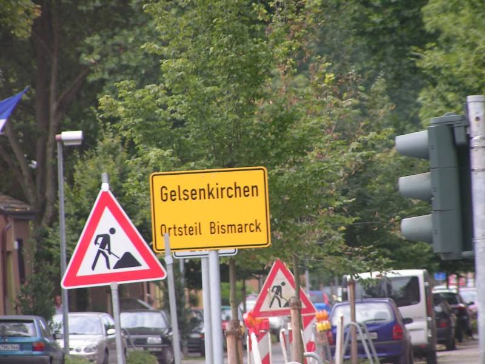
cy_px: 182
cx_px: 242
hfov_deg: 6.1
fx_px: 4568
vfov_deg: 4.6
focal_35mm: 326
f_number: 3.5
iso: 80
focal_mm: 49.8
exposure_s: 1/400
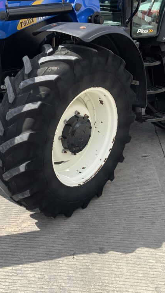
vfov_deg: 47.4
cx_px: 67
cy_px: 144
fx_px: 334
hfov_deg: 27.7
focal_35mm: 43
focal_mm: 3
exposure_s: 1/997
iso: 16
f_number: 1.8
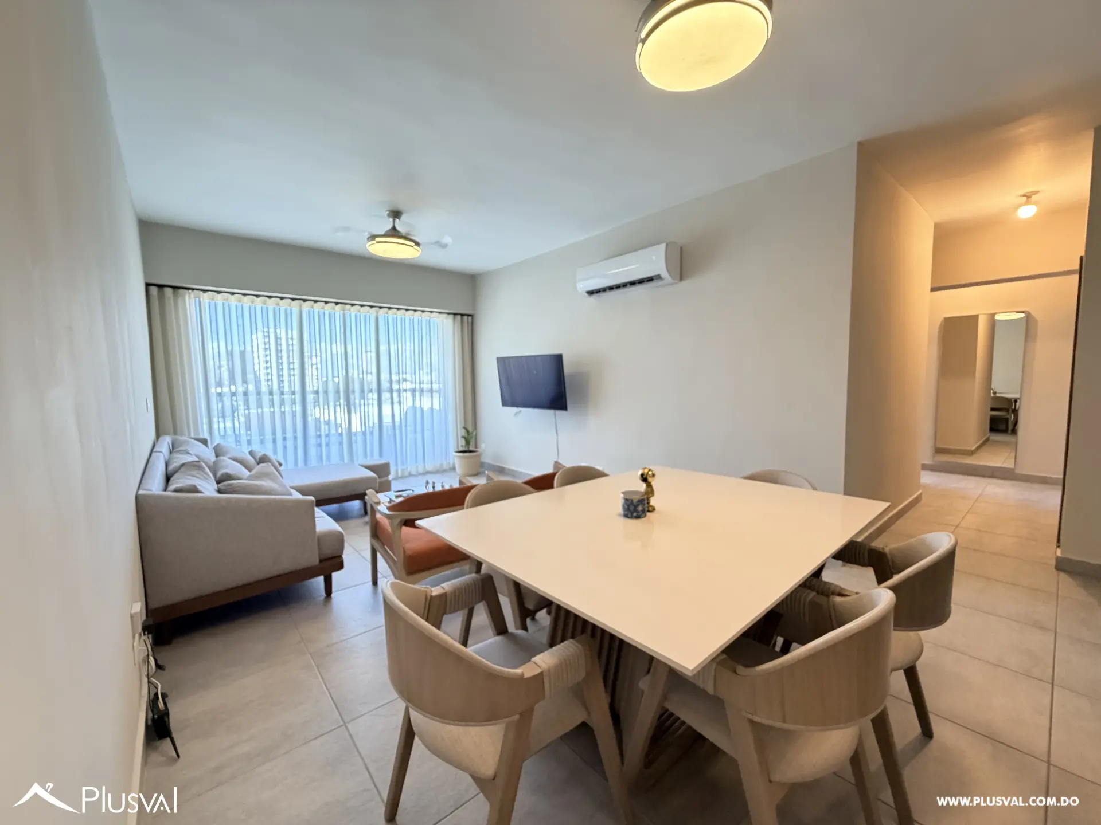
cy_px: 412
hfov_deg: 102.1
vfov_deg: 85.7
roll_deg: +0.7
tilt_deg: -5.0
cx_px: 550
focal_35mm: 14
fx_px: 445
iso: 500
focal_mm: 2.22
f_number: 2.2
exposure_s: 1/60
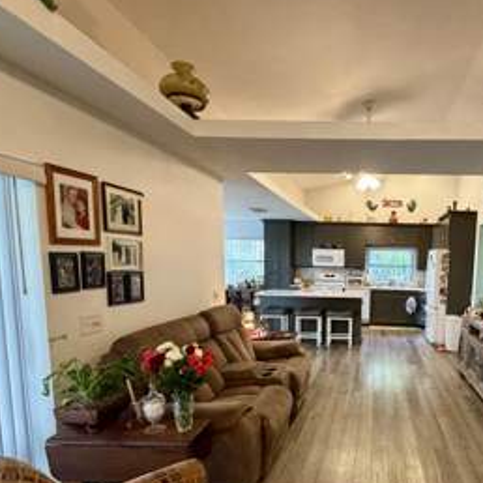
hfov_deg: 63.4
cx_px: 361
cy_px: 306
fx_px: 363
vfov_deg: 66.1
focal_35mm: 23
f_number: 2.2
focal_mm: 2.22
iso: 320
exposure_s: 1/60
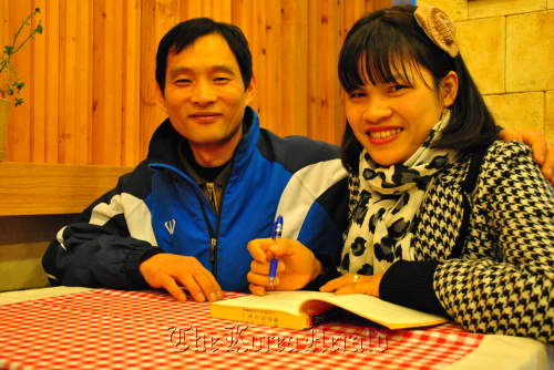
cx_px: 277
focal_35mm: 44
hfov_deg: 44.9
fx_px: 670
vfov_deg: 30.9
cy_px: 185
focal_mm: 29
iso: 800
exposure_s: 1/30
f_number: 5
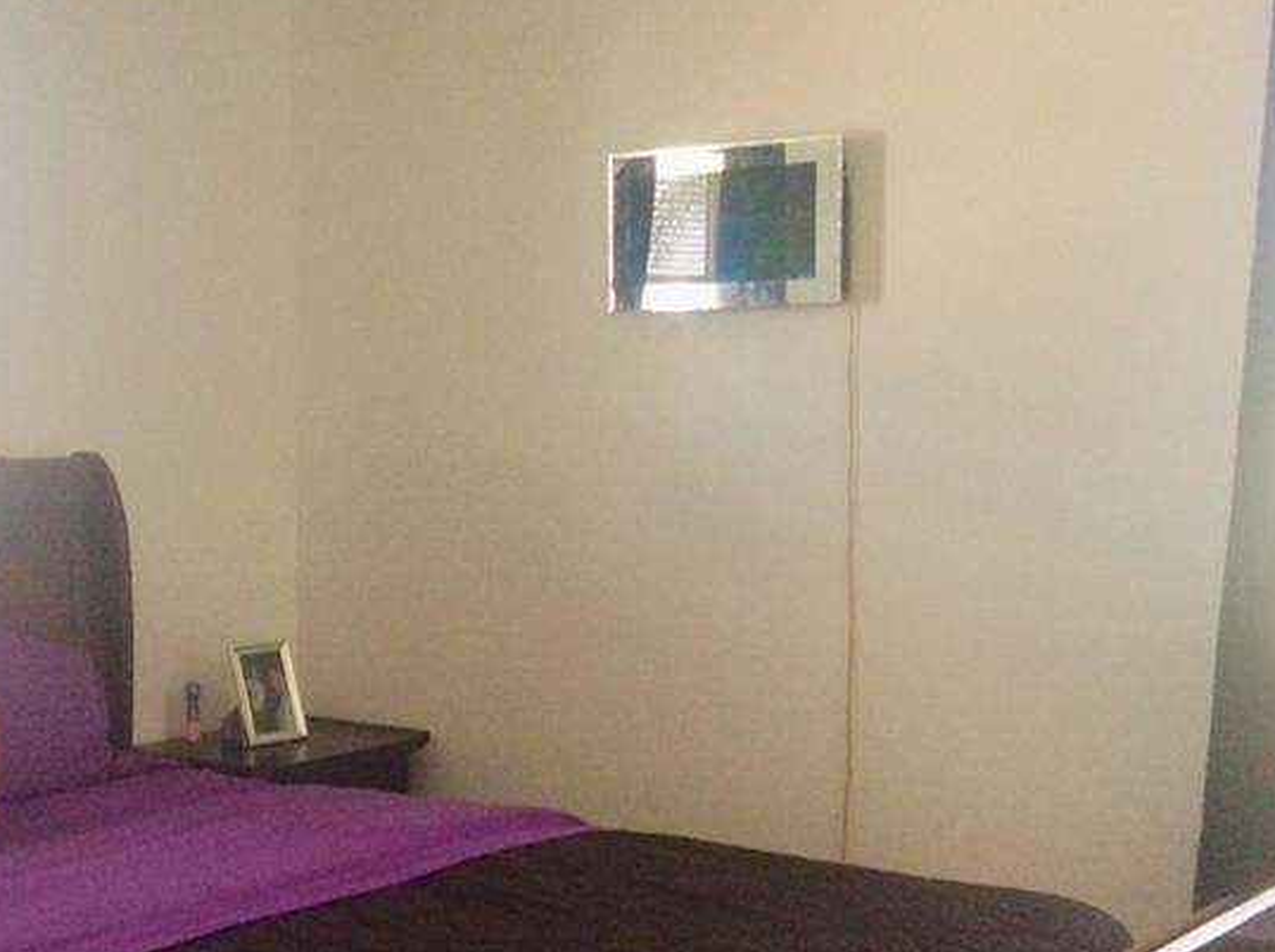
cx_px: 427
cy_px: 577
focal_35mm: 61
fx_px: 2243
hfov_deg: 31.5
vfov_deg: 23.9
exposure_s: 1/30
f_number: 2.4
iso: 40
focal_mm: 3.3
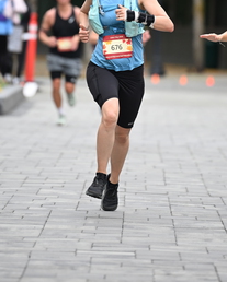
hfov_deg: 3.9
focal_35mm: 400
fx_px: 3353
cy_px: 46
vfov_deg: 4.8
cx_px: 131
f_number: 2.8
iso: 640
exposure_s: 1/2000
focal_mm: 200
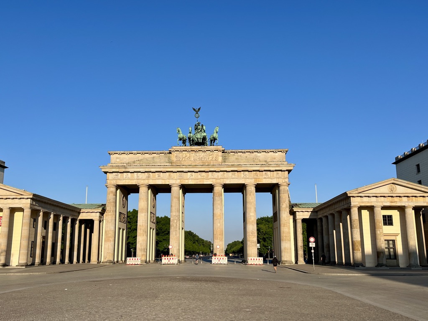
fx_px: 321
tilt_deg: +11.9
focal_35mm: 26
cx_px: 214
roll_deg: -0.2
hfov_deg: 67.3
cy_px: 160
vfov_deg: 53.1
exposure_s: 1/3745
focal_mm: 5.1
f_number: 1.6
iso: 50
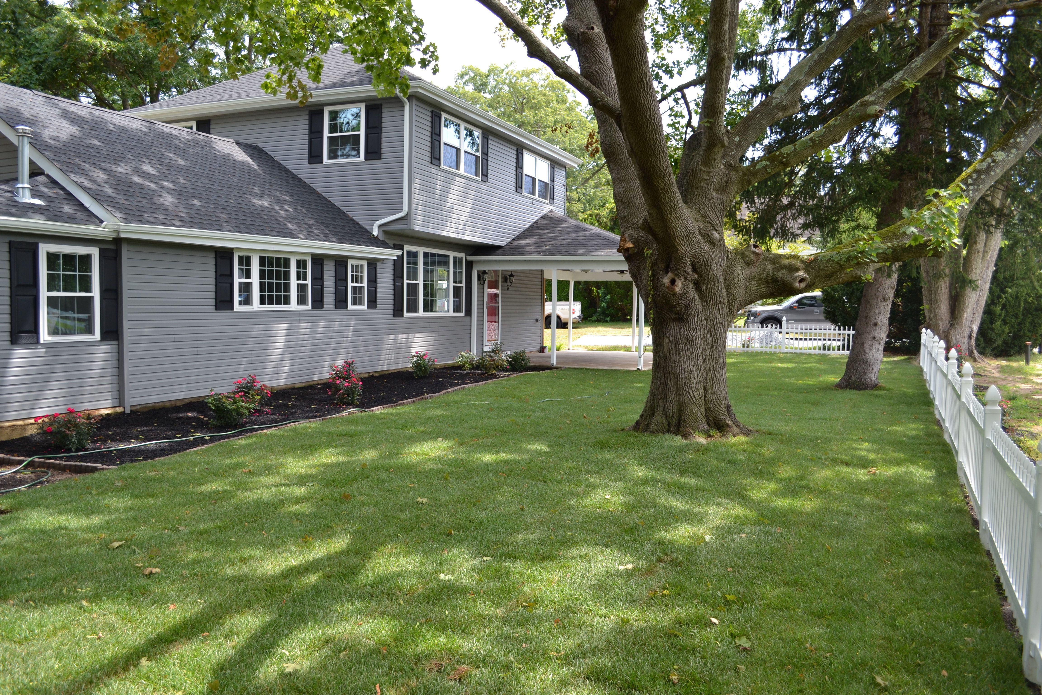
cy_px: 348
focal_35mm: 27
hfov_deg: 67.4
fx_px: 781
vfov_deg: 47.9
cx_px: 521
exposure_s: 1/125
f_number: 5.6
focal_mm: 18
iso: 100
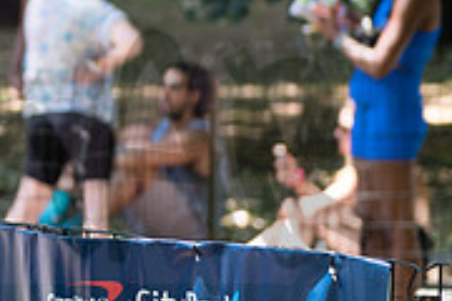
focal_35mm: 293
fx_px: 3678
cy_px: 109
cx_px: -225
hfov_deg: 6.9
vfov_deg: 4.7
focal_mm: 70
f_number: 3.5
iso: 200
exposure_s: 1/250
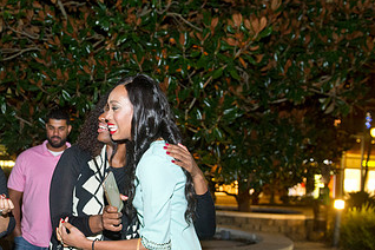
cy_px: 176
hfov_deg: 37.9
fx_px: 531
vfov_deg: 26.3
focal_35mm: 51
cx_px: 92
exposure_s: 1/100
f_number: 3.5
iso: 3200
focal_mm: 28
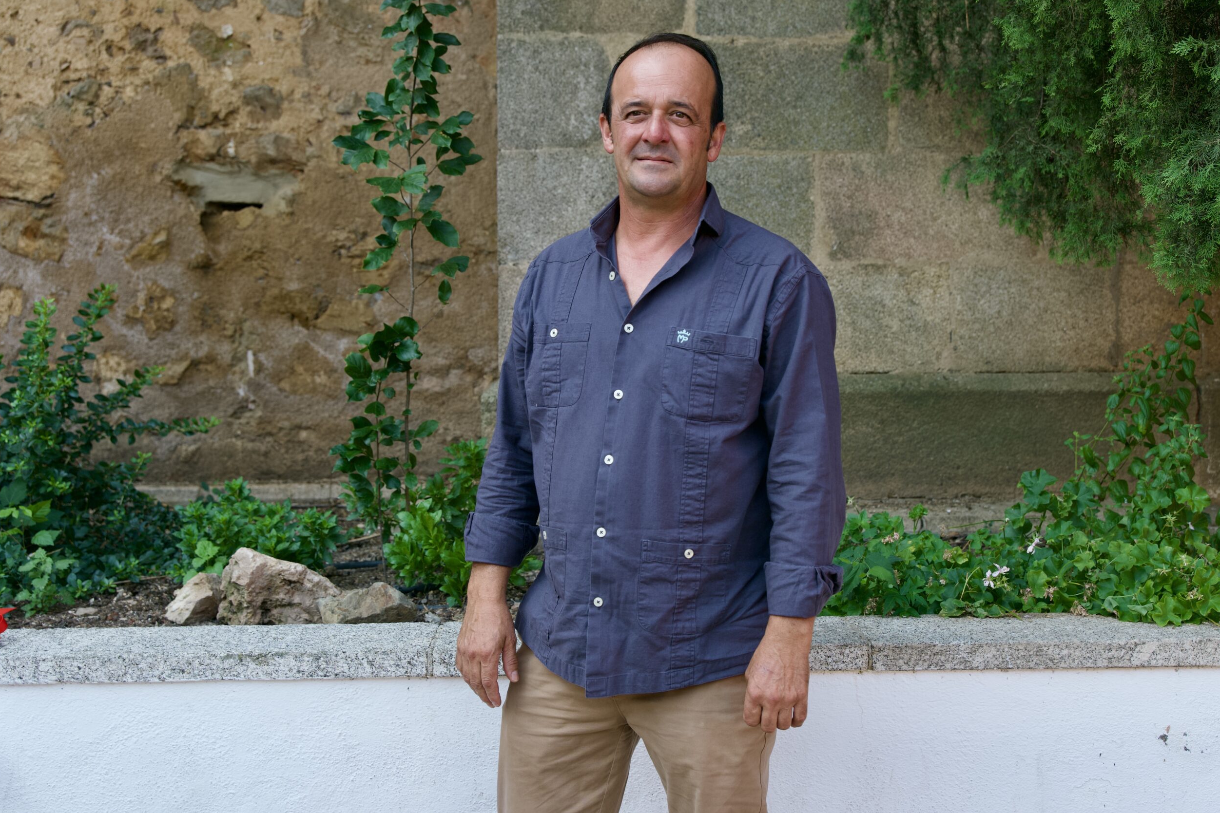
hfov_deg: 43.6
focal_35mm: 45
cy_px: 399
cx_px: 617
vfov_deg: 29.9
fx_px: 1525
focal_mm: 44
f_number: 5
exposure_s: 1/160
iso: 250
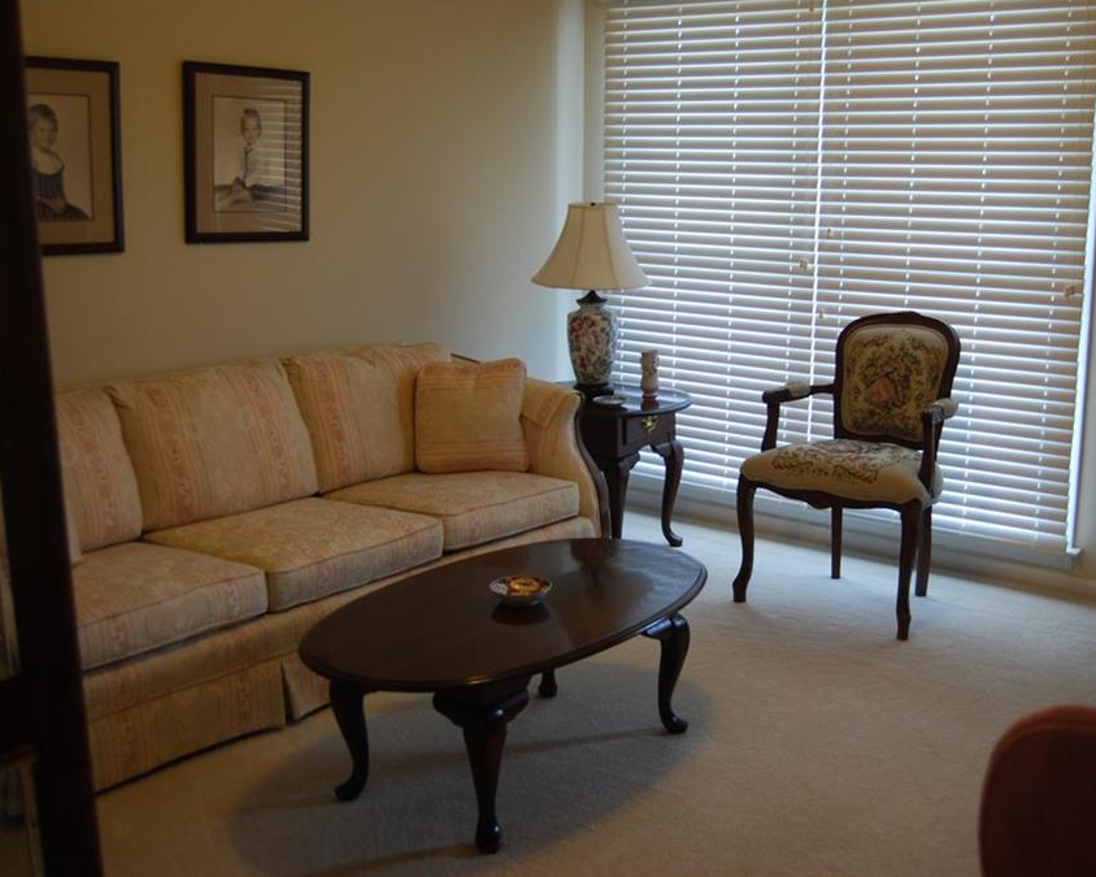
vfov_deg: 36.5
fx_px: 1330
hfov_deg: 44.7
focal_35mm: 41
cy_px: 438
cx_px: 631
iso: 400
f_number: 4
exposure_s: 1/20
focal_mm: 24
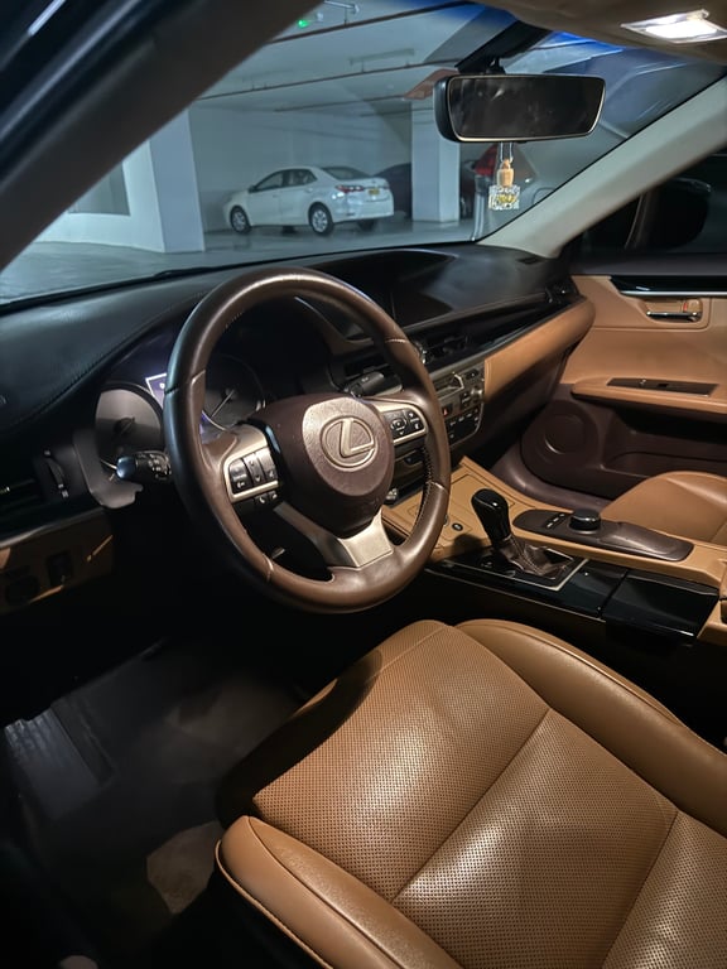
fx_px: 672
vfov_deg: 71.6
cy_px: 484
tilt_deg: -23.9
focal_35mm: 24
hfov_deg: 56.8
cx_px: 364
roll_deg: +1.4
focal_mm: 6.76
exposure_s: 1/14
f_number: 1.78
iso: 1000
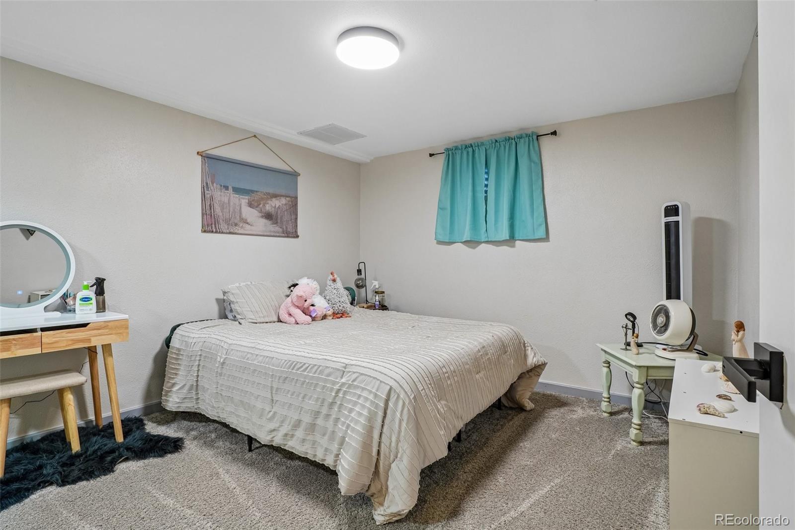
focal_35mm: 16
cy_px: 265
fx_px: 364
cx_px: 398
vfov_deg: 72.0
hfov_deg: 95.0
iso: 500
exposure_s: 1/10
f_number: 8
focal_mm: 11
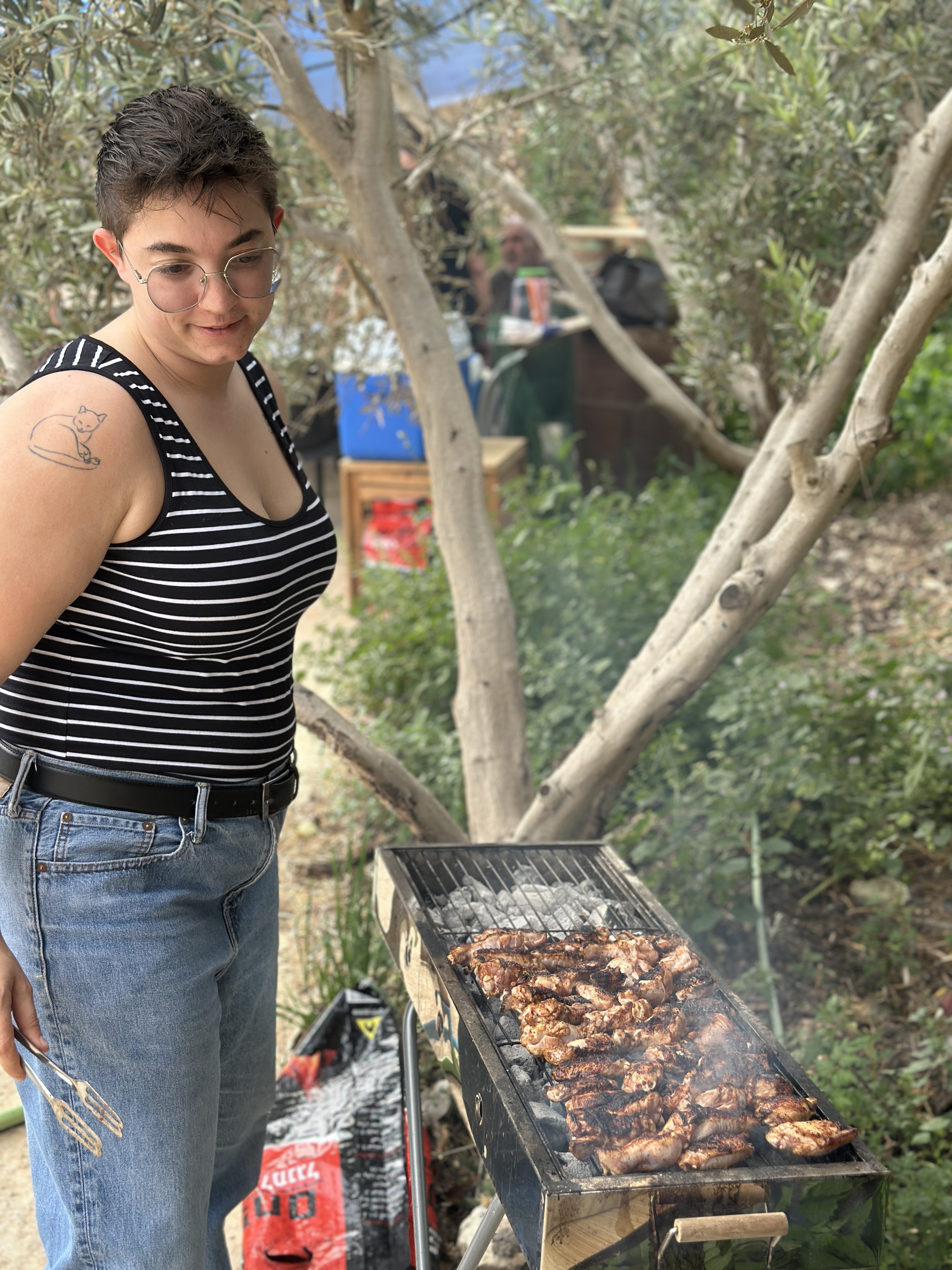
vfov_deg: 39.7
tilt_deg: -13.1
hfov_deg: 30.3
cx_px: 476
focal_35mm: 48
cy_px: 635
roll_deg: -0.7
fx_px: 1760
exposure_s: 1/694
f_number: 1.78
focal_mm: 6.86
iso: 80
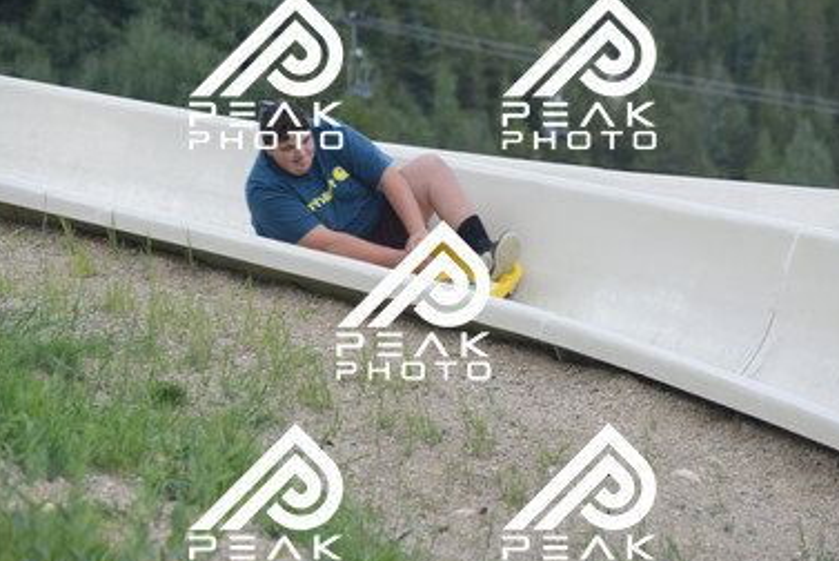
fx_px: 4828
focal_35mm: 207
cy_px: 286
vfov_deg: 6.6
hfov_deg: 9.9
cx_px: 423
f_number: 6.3
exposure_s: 1/640
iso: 800
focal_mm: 195
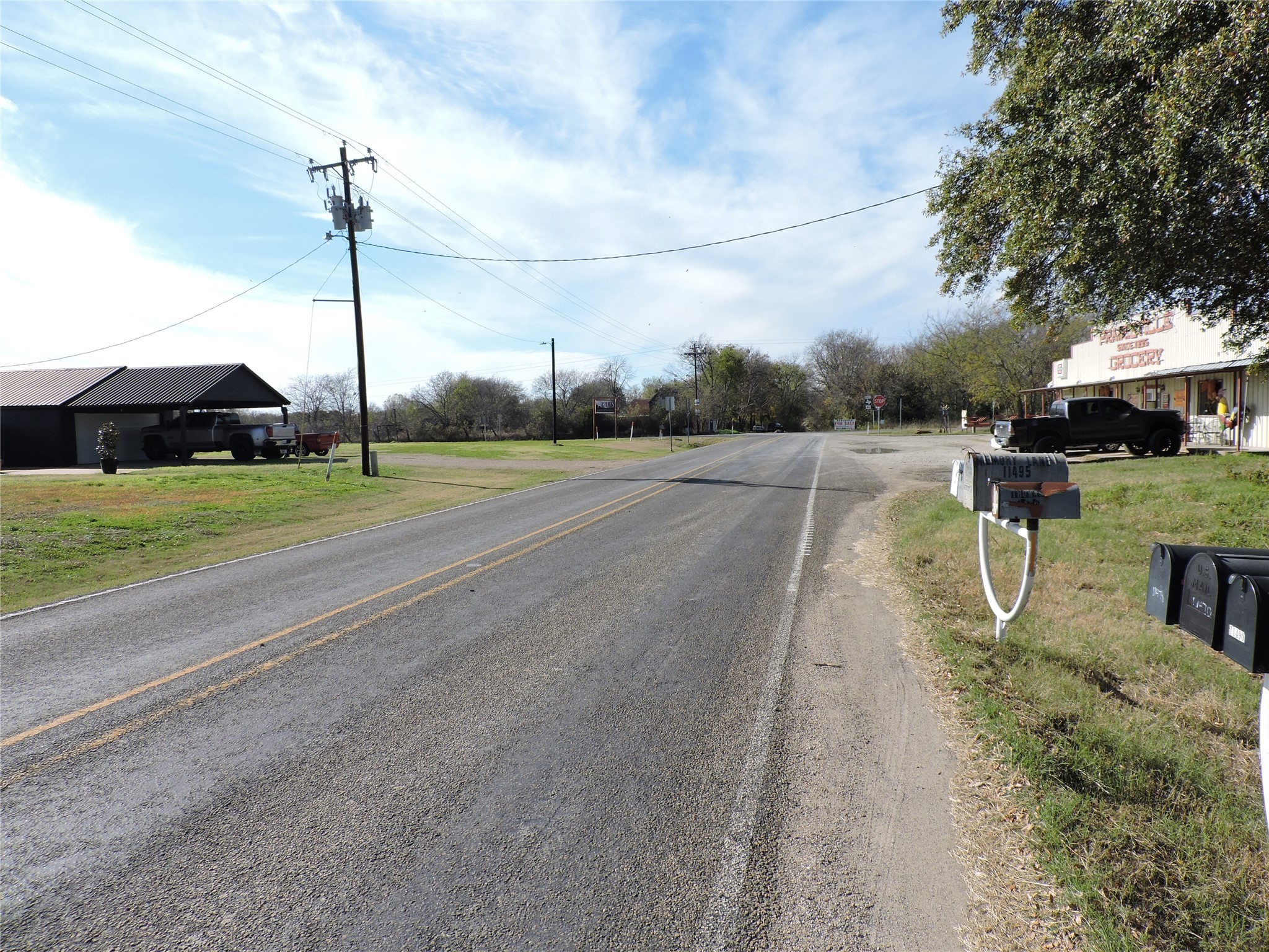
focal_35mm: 24
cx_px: 634
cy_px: 476
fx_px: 880
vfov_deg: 56.8
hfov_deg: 71.6
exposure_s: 1/1000
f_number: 3.3
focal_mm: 4.3
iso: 100
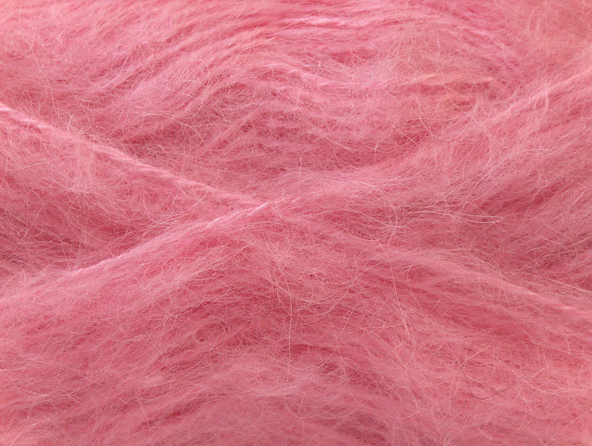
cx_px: 296
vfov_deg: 17.6
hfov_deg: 23.3
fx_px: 1439
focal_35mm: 84
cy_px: 223
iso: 200
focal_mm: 17.25
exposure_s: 1/34.4
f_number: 2.9
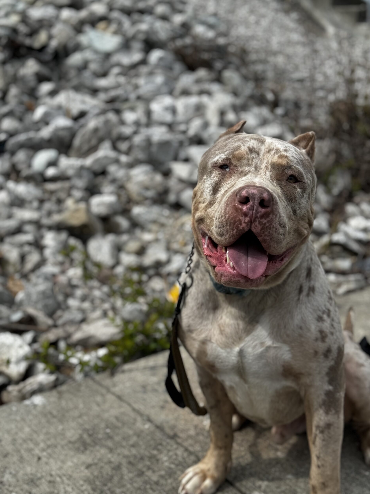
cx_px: 184
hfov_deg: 29.7
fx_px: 698
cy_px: 243
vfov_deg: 38.9
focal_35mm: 49
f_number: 1.78
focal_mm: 6.86
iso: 64
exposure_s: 1/3610
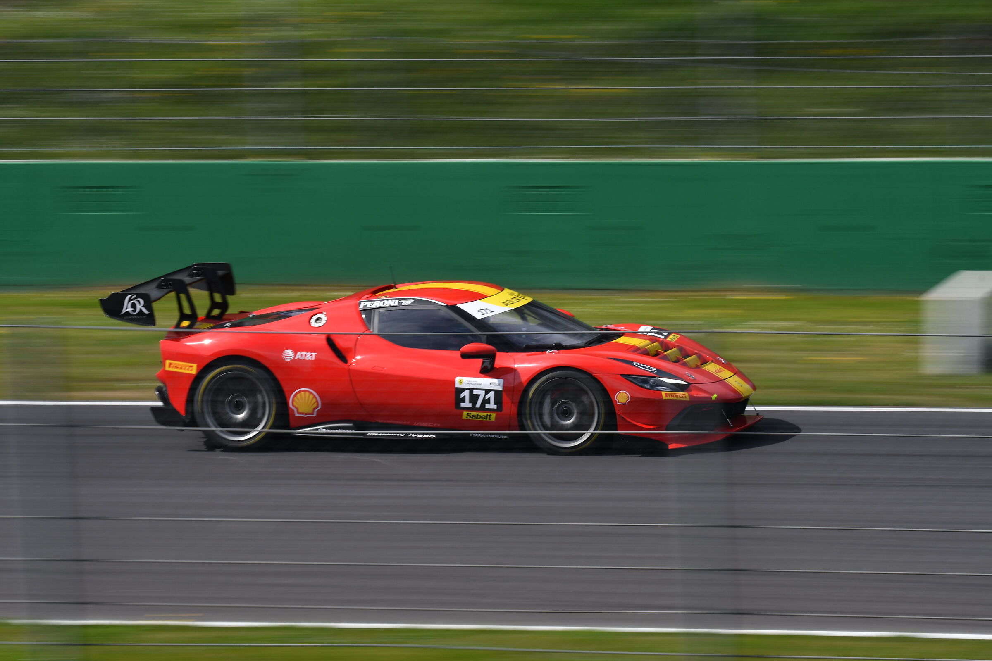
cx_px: 496
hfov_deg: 6.2
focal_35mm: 330
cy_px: 330
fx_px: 9093
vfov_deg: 4.2
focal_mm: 220
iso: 100
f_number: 14
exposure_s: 1/100
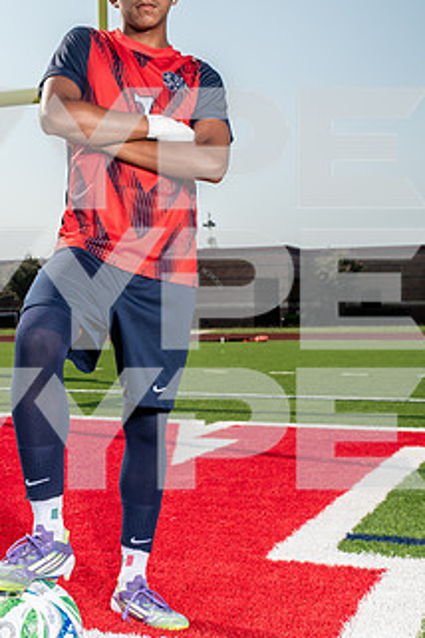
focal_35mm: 56
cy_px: 290
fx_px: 992
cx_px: 139
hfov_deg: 24.1
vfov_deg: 35.6
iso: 100
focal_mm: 40
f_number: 6.3
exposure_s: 1/400
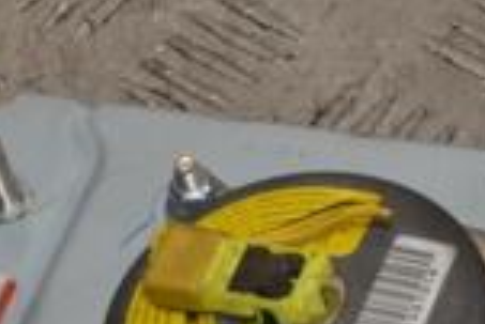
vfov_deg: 5.7
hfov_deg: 8.6
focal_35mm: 238
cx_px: 389
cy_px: 433
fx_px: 3209
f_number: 13
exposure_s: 1/200
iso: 800
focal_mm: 40
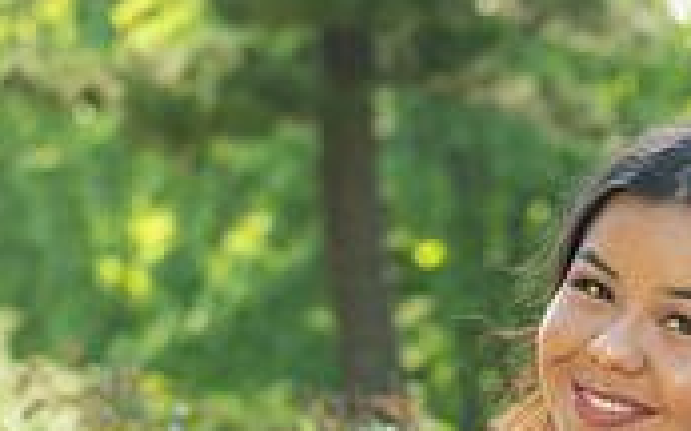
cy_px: 775
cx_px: 505
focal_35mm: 249
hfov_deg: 8.4
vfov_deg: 5.2
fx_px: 4688
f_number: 3.5
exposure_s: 1/250
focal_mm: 60
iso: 200
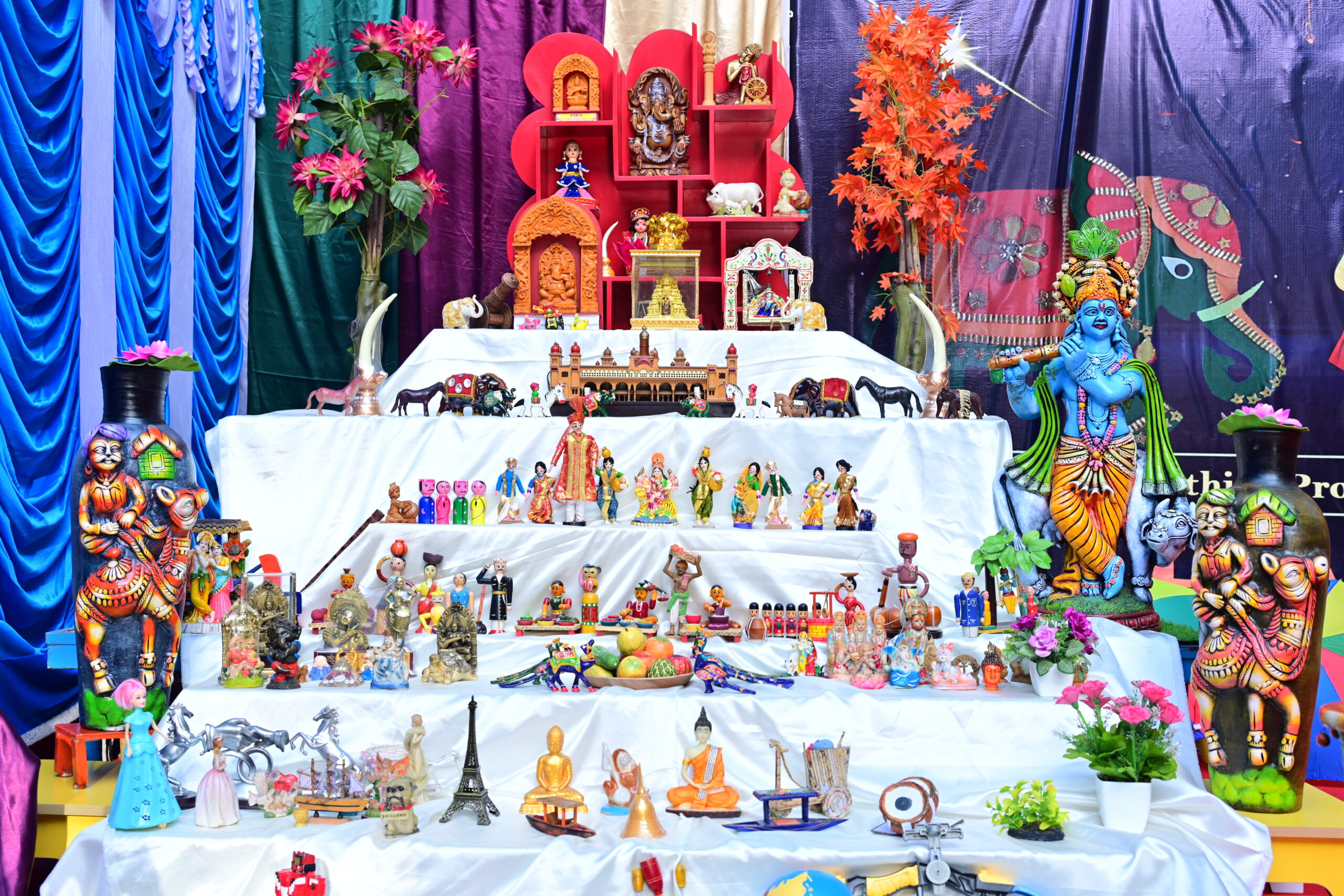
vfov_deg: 33.4
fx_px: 1493
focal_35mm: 40
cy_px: 448
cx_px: 672
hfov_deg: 48.5
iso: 250
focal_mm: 40
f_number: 5
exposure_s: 1/160
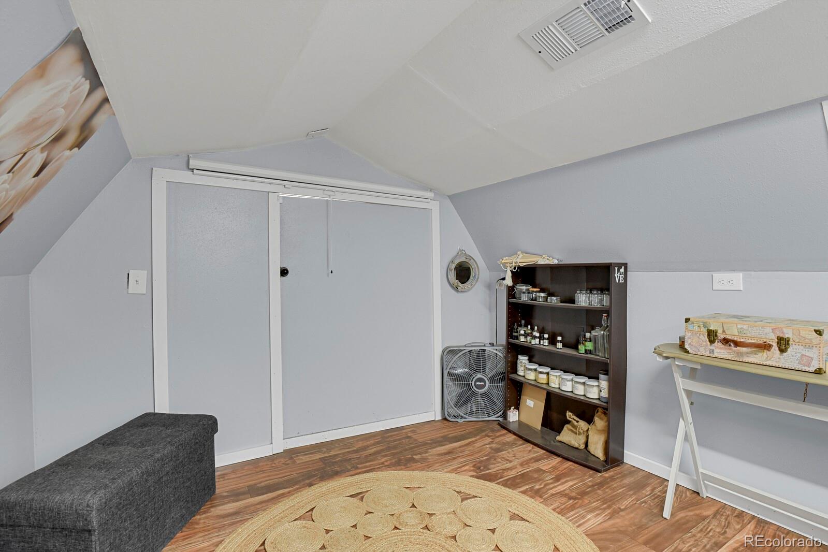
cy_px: 276
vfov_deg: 70.4
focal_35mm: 17
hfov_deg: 93.3
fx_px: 391
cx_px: 414
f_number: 8
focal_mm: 17
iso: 12800
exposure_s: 1/20
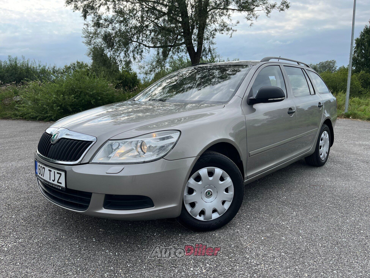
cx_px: 185
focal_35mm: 26
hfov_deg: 67.3
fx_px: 278
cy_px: 139
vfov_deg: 53.1
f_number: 1.6
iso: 50
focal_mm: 5.1
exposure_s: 1/1672
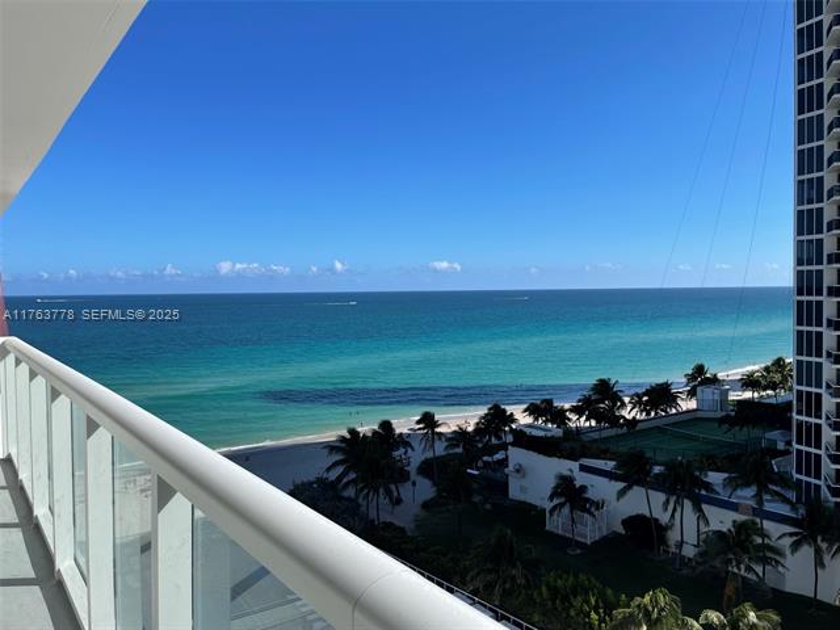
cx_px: 420
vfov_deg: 53.1
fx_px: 631
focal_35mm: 26
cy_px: 315
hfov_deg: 67.3
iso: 32
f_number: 1.6
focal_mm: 4.2
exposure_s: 1/4651
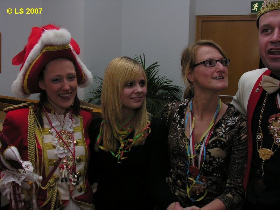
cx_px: 140
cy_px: 105
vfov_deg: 40.7
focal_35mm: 35
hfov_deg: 52.6
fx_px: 283
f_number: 4
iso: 50
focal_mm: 8.9
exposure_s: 1/60.1
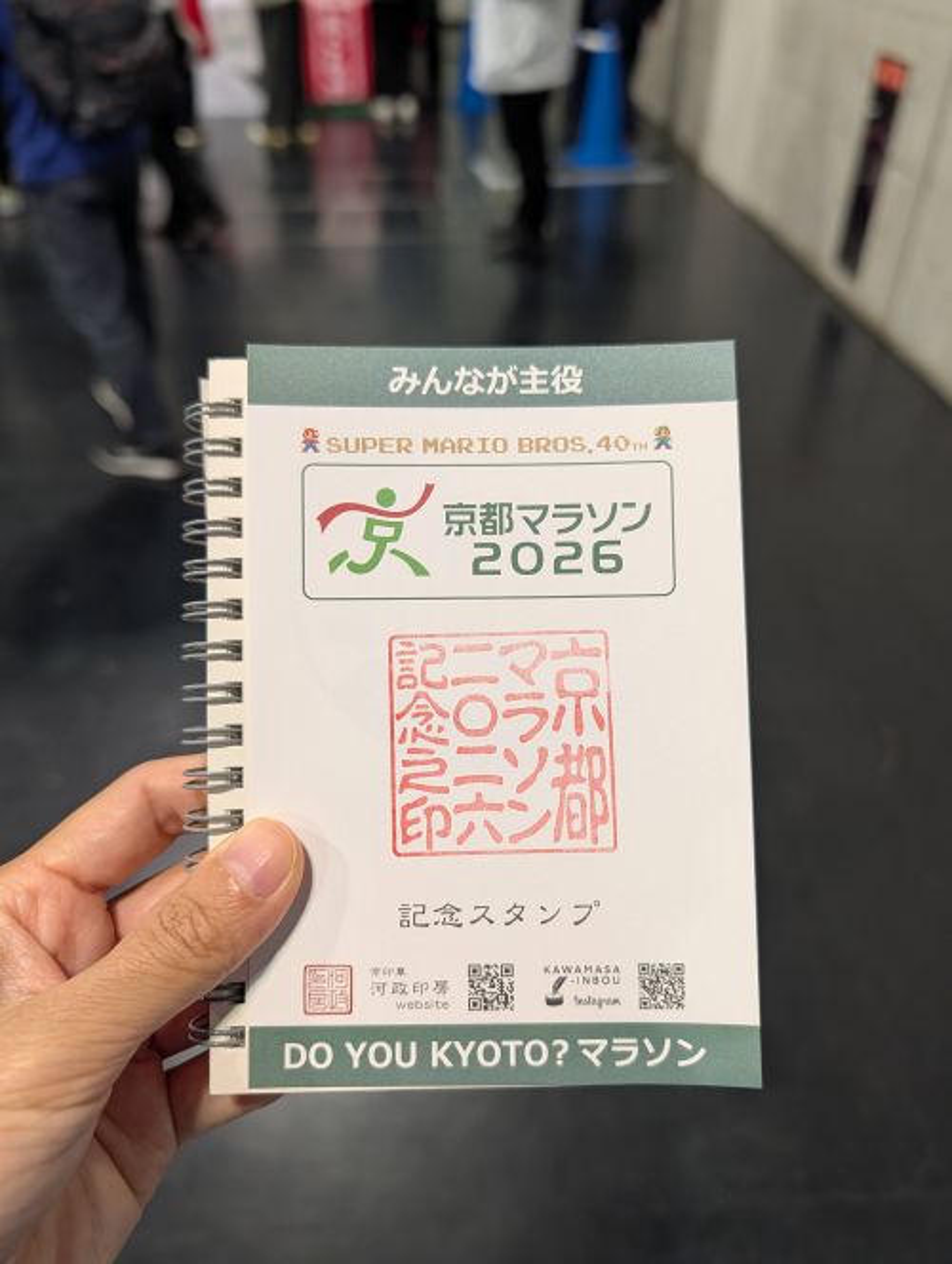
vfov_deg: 71.5
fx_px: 878
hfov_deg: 56.9
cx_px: 476
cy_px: 632
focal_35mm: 24
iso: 278
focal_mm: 6.9
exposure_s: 1/120
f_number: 1.68
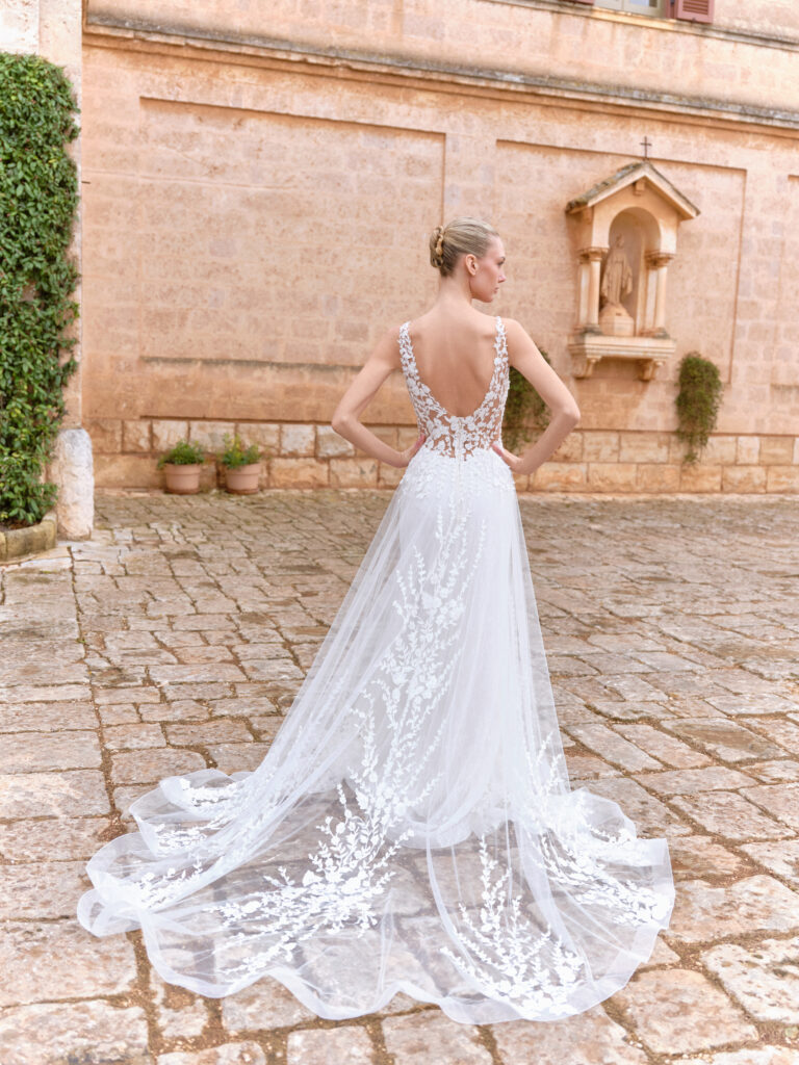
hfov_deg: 41.8
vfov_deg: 54.0
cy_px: 532
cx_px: 400
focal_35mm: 34
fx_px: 1046
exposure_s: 1/125
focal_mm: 43.3
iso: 500
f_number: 4
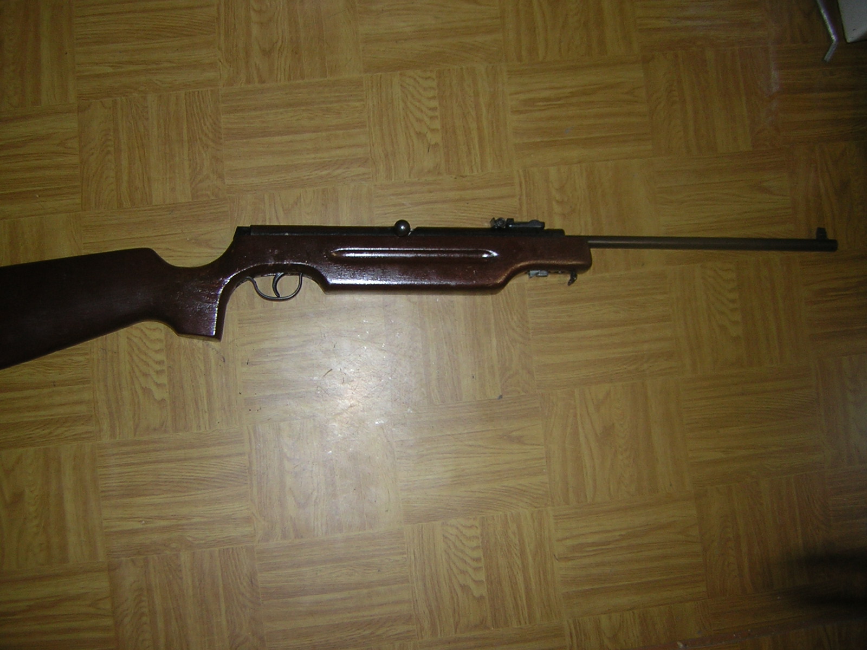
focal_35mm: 36
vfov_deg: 39.7
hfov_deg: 51.4
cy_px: 325
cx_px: 434
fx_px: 902
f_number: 2.6
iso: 50
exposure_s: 1/60.1
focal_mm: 4.7
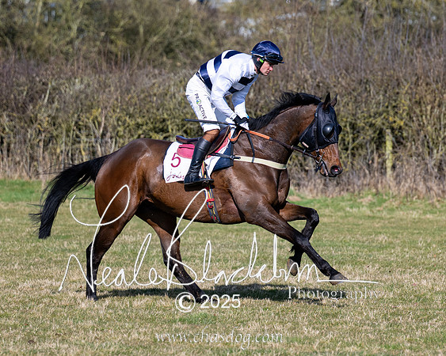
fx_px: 3480
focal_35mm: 264
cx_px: 205
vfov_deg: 5.9
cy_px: 189
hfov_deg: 7.3
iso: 200
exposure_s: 1/5000
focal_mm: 125
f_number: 2.8
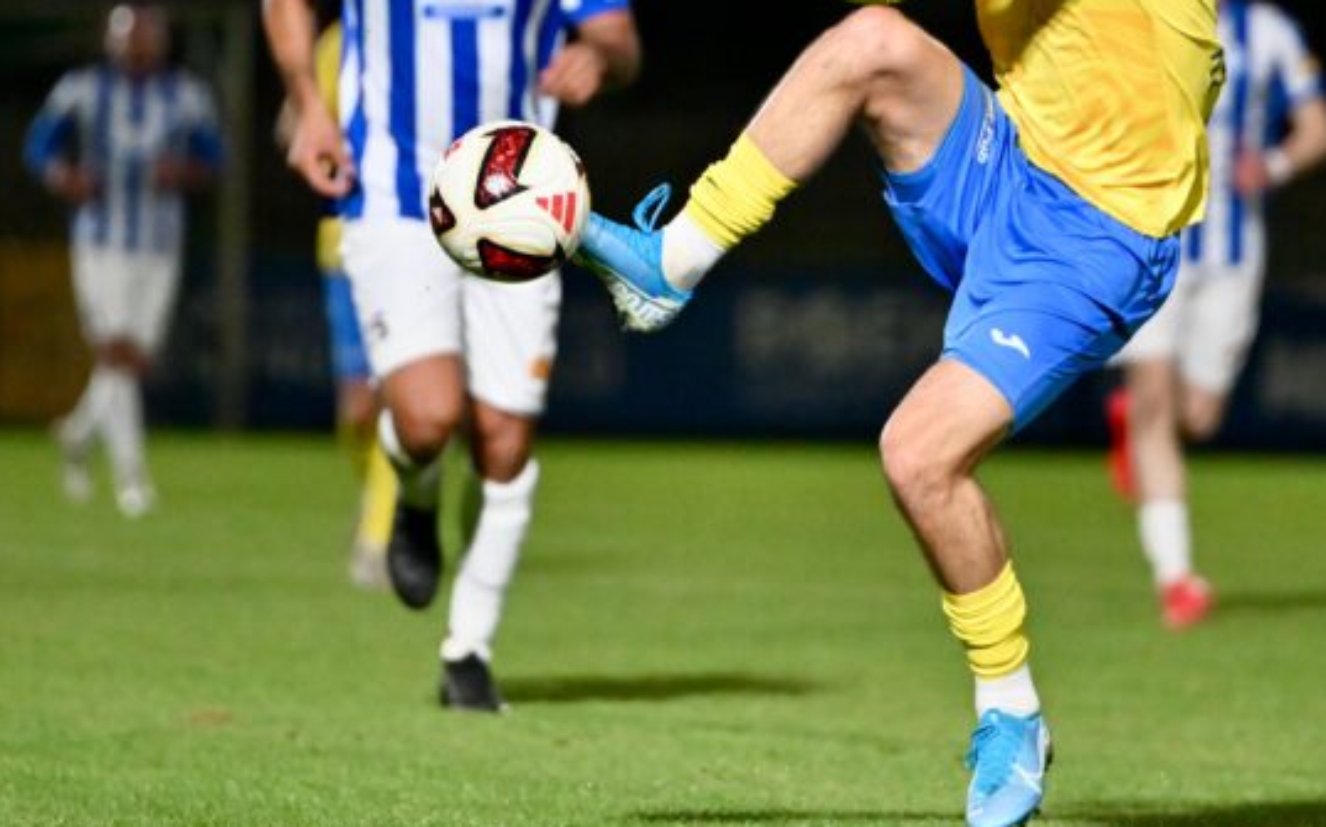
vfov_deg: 3.4
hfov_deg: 5.4
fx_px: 14050
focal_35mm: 389
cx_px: 430
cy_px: 241
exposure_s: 1/1600
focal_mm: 200
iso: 3200
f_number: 2.8
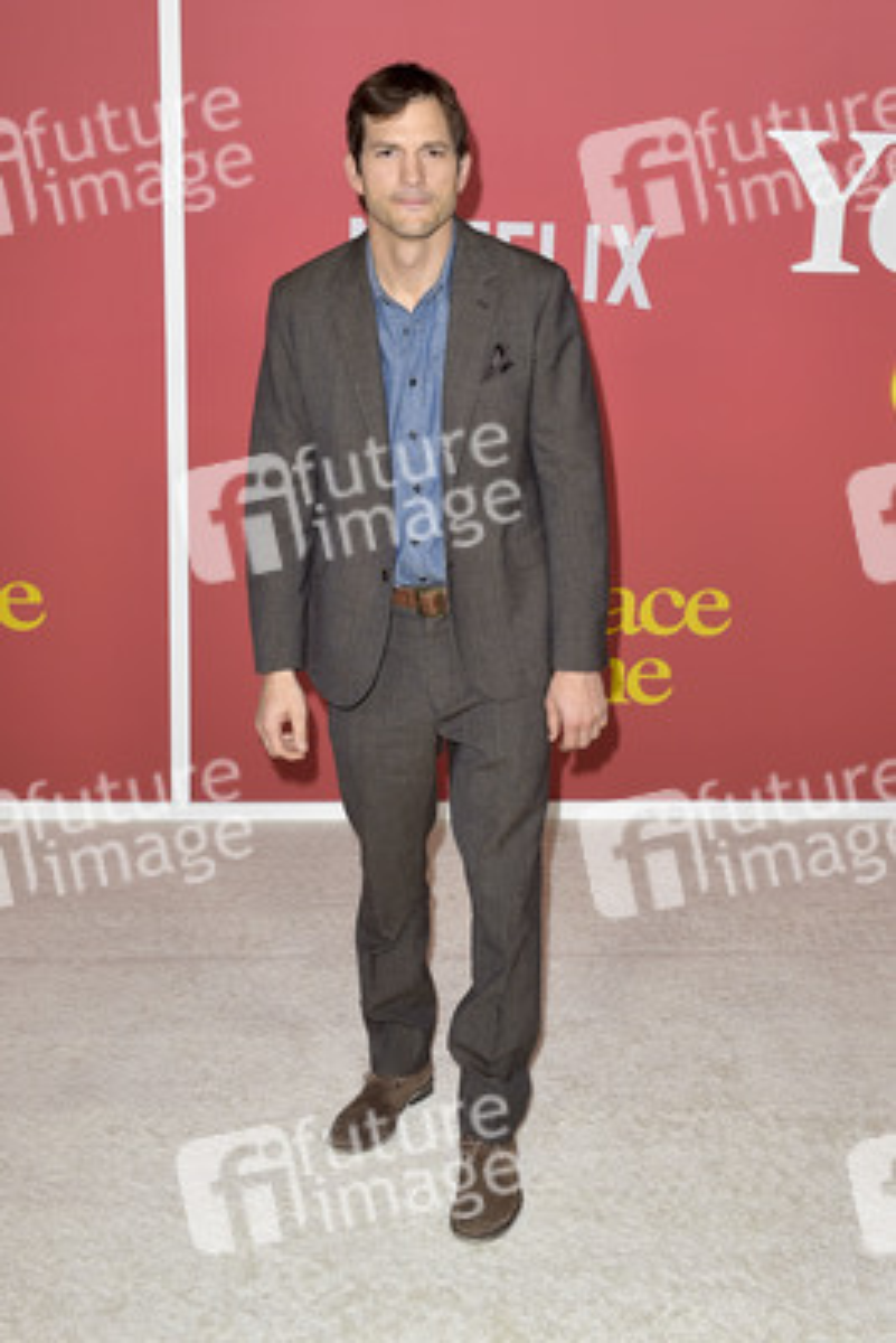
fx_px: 1417
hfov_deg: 35.1
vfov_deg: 50.7
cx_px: 448
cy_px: 672
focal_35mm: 38
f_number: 6.3
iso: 400
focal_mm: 38
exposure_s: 1/250
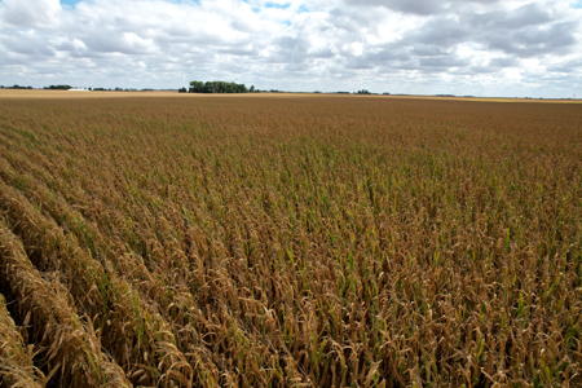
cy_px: 194
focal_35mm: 22
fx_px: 356
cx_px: 291
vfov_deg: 57.2
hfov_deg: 78.6
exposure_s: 1/1500
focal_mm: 8.38
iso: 100
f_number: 2.8
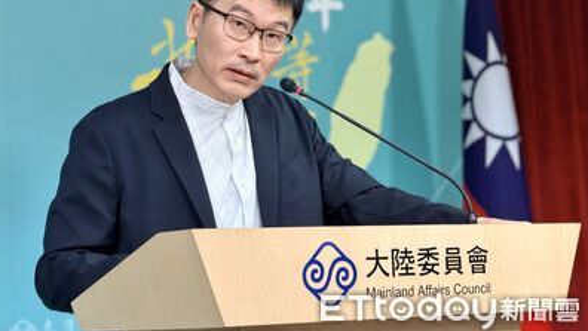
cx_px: 294
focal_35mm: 110
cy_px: 116
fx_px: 1716
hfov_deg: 19.4
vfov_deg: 11.0
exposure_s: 1/120
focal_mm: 16.89
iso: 320
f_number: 2.8
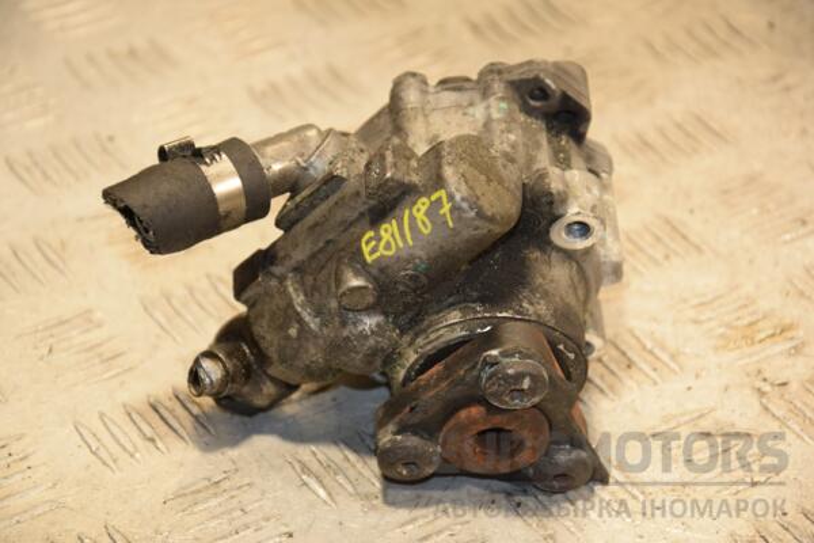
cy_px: 272
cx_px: 407
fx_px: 3324
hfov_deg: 14.0
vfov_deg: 9.3
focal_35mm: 147
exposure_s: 1/125
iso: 800
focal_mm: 98
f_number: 5.6
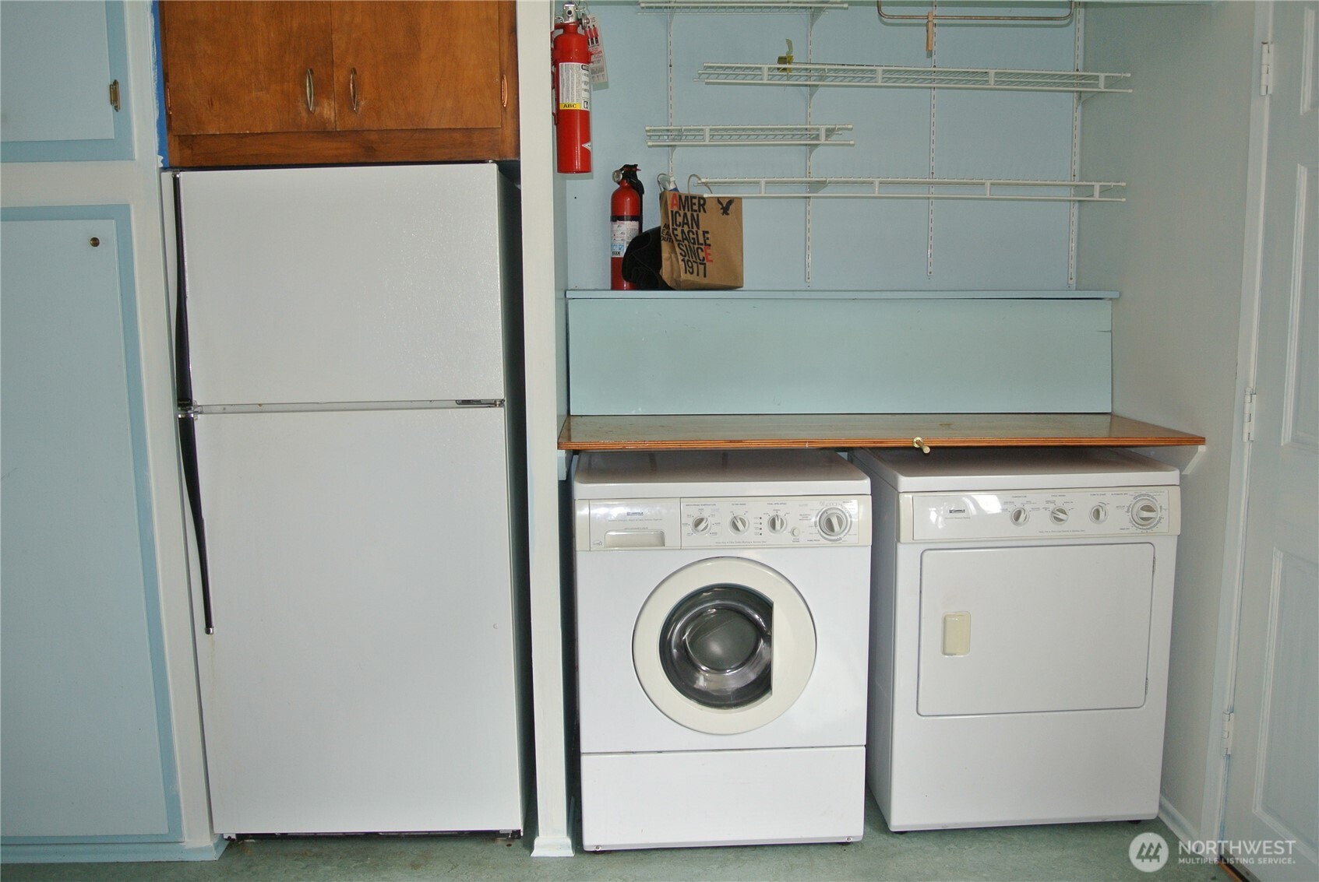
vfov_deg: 45.1
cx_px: 660
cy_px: 441
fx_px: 1064
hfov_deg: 63.6
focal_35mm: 29
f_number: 3.5
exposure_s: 1/60
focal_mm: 11
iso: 250
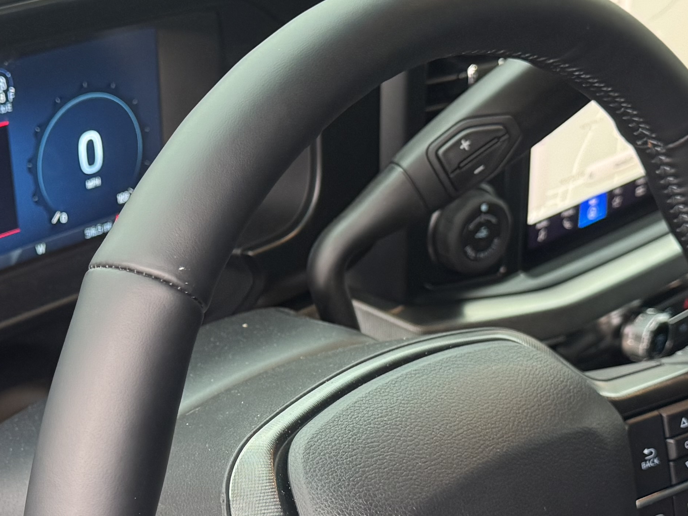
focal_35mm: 73
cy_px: 351
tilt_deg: -32.5
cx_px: 247
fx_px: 1451
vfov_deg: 20.1
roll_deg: -2.3
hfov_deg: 26.6
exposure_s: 1/88
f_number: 1.78
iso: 200
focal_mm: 6.76
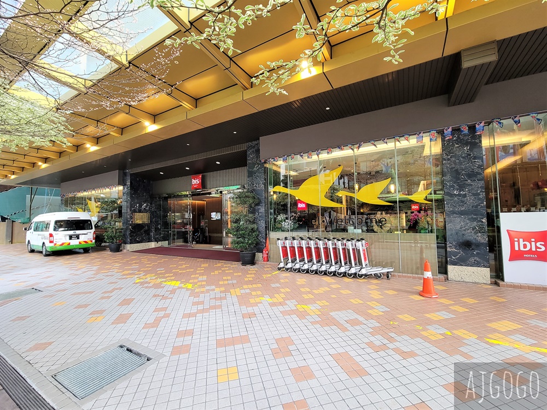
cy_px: 205
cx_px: 274
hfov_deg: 106.2
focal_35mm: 13
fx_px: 205
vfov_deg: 89.9
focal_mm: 2.2
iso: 160
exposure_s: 1/60
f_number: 2.2
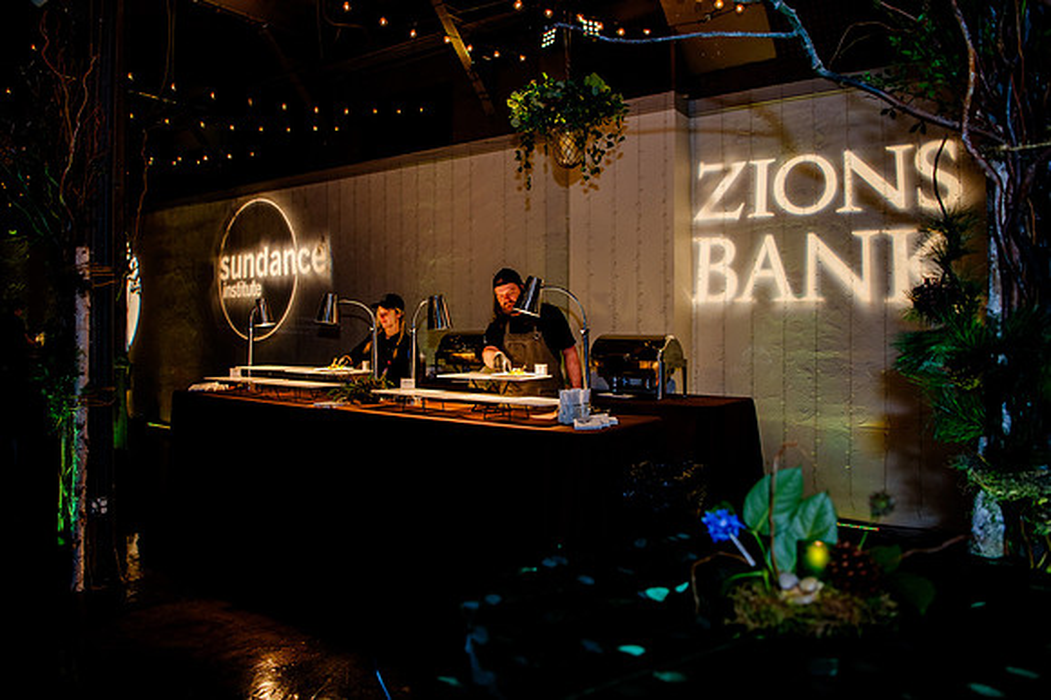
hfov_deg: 70.0
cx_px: 488
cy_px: 325
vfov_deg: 50.0
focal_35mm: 26
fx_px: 750
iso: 500
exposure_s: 1/250
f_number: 2.8
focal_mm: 24
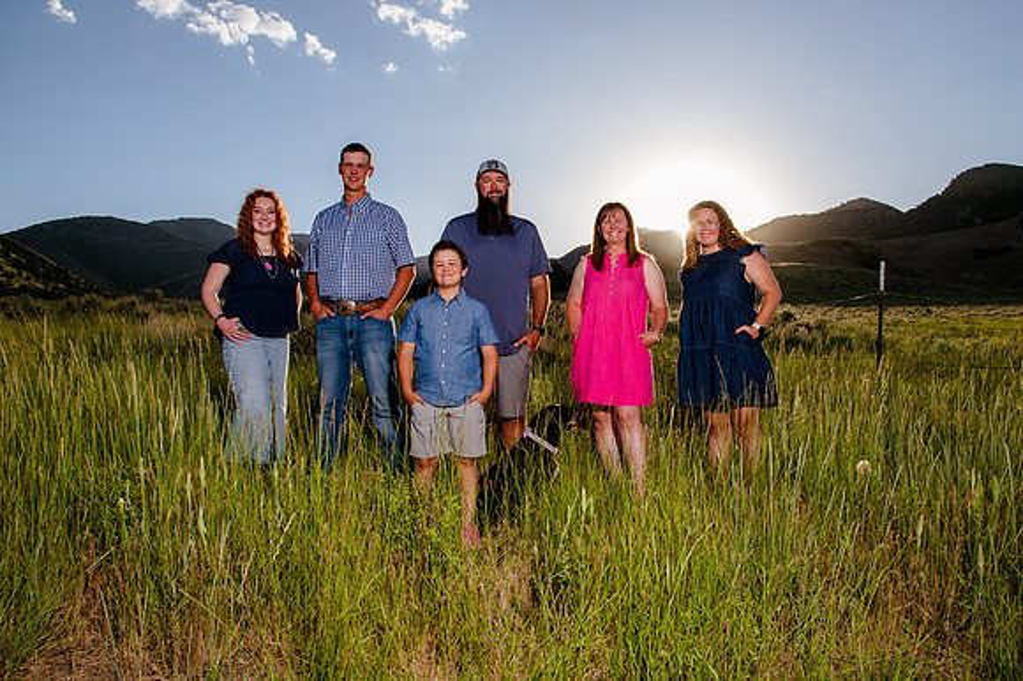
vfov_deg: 45.2
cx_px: 563
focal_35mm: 29
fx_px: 818
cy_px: 331
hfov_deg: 63.9
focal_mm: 24
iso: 200
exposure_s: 1/250
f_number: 10
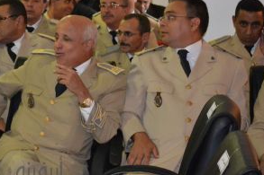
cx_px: -18
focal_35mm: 131
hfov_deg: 15.3
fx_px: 960
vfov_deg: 10.4
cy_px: 51
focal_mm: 40
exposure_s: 1/60
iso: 3200
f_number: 5.3
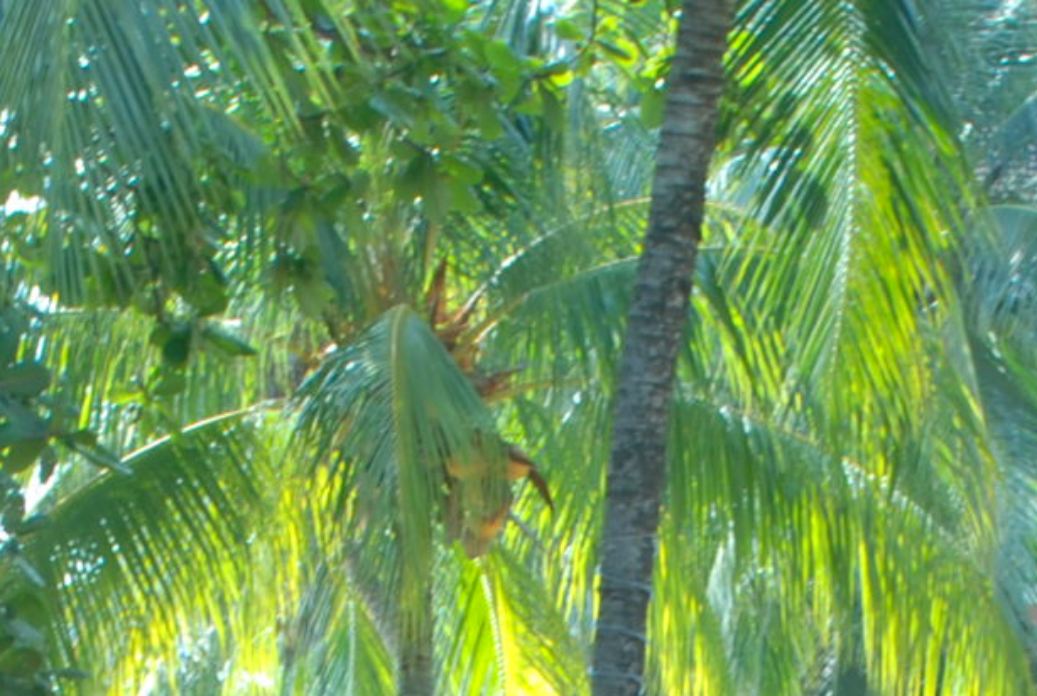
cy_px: 1426
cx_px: 616
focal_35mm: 219
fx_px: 6331
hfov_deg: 9.4
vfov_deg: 6.1
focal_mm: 31
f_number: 6.3
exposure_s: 1/60
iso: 125
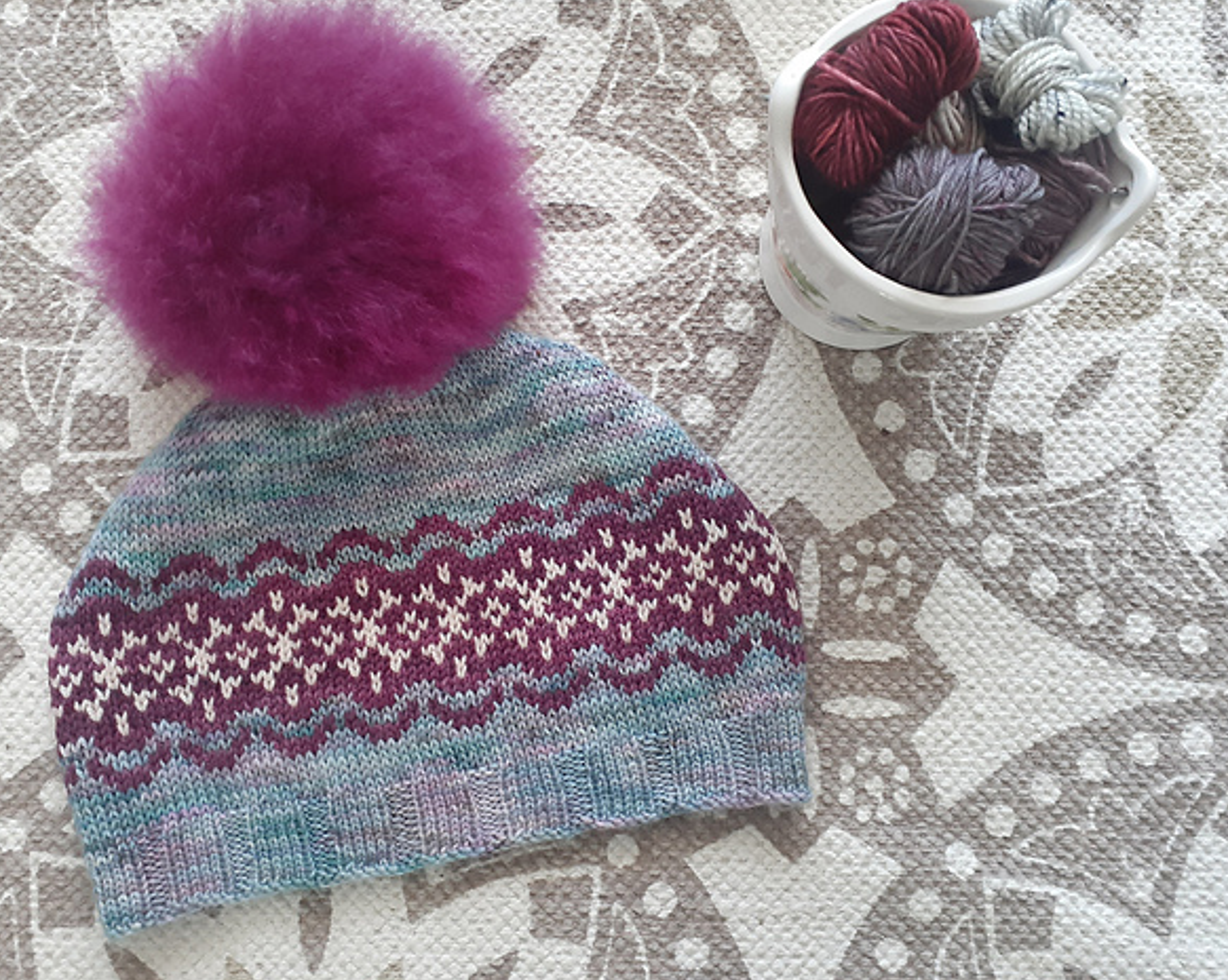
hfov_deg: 60.4
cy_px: 483
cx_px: 563
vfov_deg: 49.9
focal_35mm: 29
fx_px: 1053
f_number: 1.9
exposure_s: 1/33
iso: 320
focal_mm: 3.6
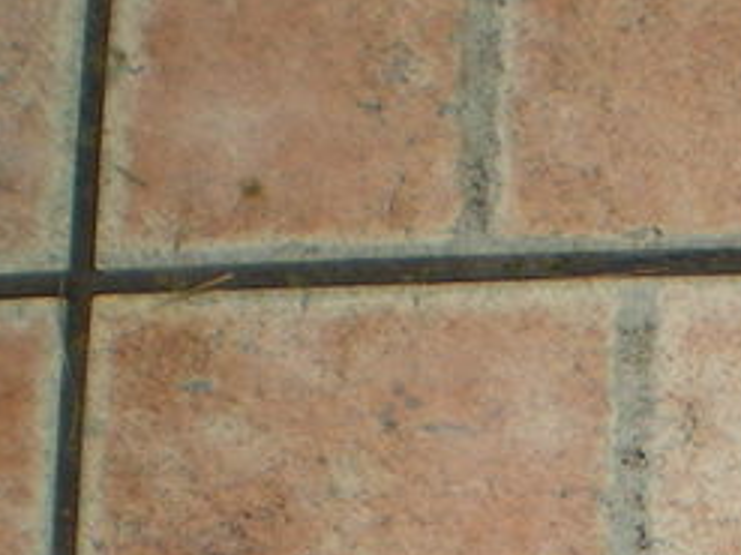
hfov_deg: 12.6
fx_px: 3124
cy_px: 1119
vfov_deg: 9.5
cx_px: 1233
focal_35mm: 146
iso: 50
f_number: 4.6
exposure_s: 1/160
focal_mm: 6.3
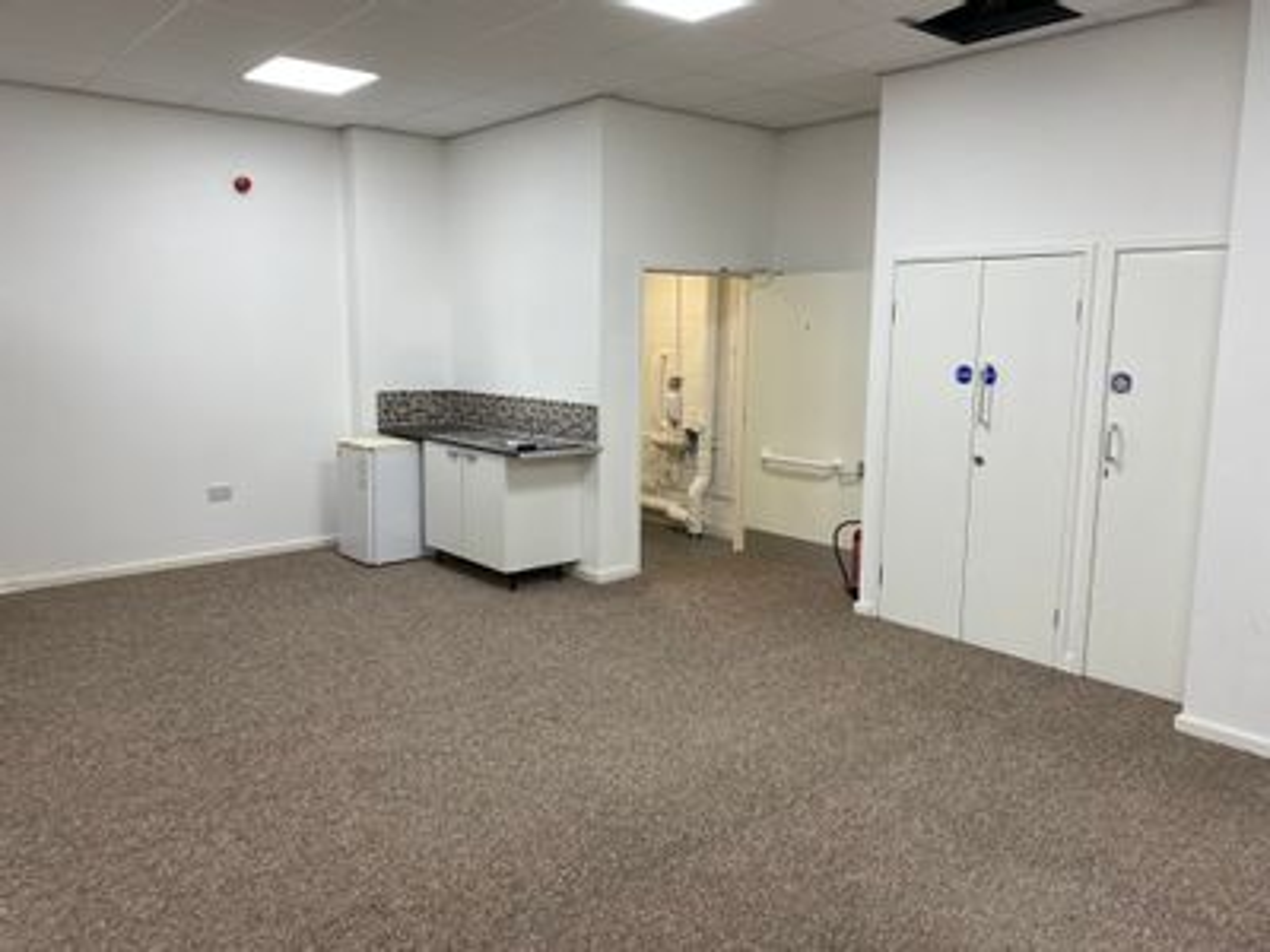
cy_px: 476
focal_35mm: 26
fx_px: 954
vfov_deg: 53.1
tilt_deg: -9.1
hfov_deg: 67.3
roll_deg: -0.3
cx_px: 635
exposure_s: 1/100
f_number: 1.8
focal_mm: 4.25
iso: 100
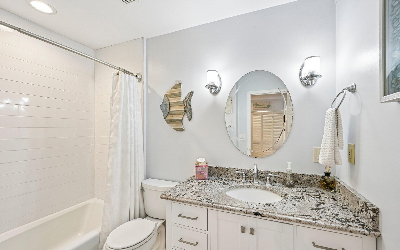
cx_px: 207
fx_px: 164
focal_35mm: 15
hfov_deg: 101.4
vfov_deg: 74.7
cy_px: 131
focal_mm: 14
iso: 250
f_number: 8
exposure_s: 1/15
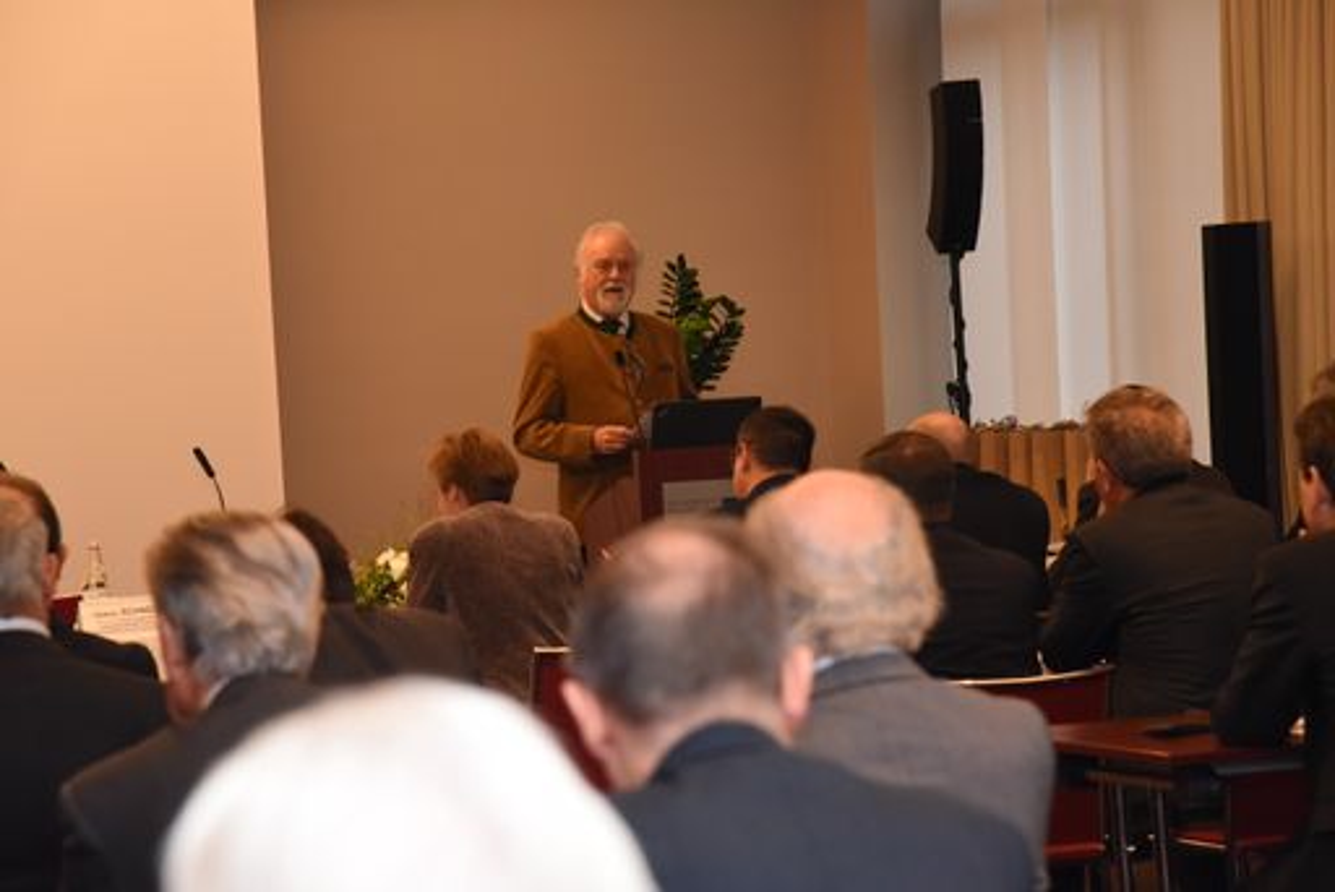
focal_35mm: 120
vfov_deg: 11.4
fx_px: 4452
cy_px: 446
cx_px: 668
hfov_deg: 17.1
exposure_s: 1/125
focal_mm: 120
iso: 3600
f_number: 7.1
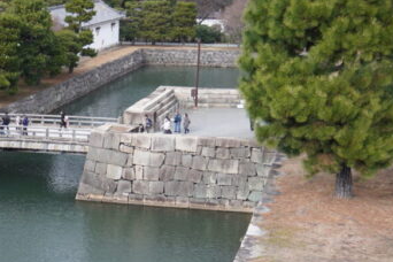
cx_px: 8
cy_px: 231
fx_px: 1004
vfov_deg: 14.7
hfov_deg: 21.4
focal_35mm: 92
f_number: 5
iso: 100
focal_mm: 28
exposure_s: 1/200
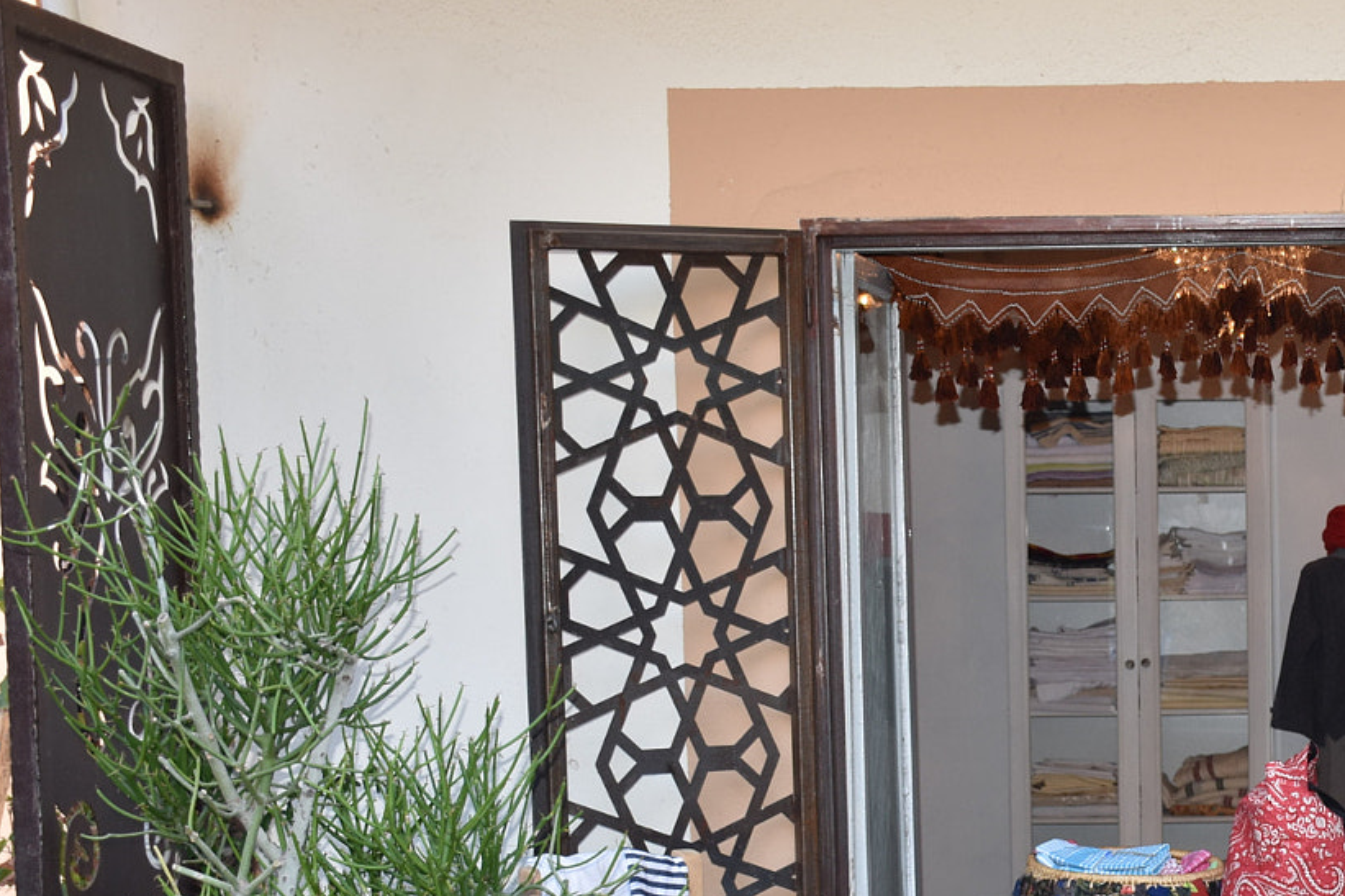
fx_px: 2839
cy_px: 703
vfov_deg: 17.8
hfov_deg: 25.5
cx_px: 1301
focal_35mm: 76
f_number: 3.8
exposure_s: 1/60
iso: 200
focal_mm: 26
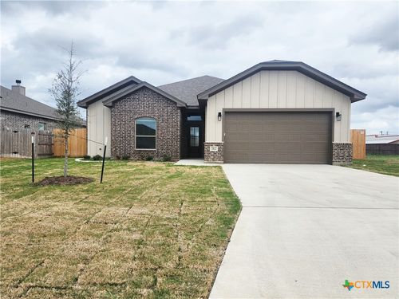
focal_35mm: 23
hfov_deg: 73.9
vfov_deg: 58.9
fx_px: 265
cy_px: 150
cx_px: 200
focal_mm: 6.4
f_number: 1.8
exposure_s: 1/1250
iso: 12
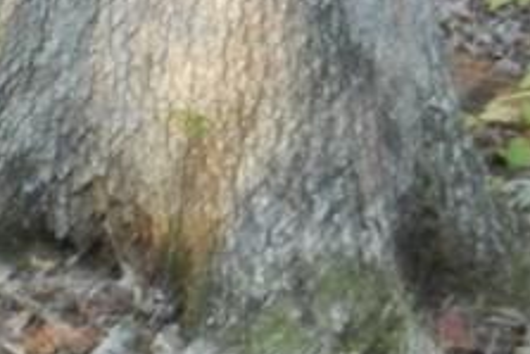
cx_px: -21
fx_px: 4213
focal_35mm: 286
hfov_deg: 7.2
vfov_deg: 4.7
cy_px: -508
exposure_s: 1/6
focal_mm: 10.7
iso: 400
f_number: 4.6
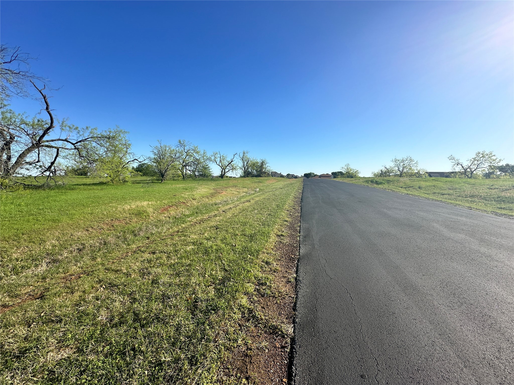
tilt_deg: -3.2
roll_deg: -0.1
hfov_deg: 102.1
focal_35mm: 14
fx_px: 208
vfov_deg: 85.7
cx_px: 257
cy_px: 192
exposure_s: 1/1855
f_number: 2.2
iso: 50
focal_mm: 2.22
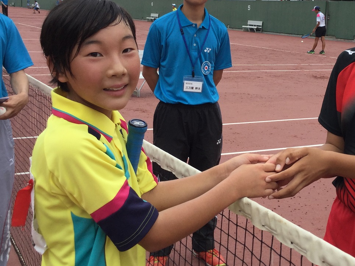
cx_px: 225
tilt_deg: -10.7
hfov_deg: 33.0
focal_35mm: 58
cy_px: 94
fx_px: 595
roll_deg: -2.4
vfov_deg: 25.1
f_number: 2.4
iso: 25
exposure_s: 1/463
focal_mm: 3.3
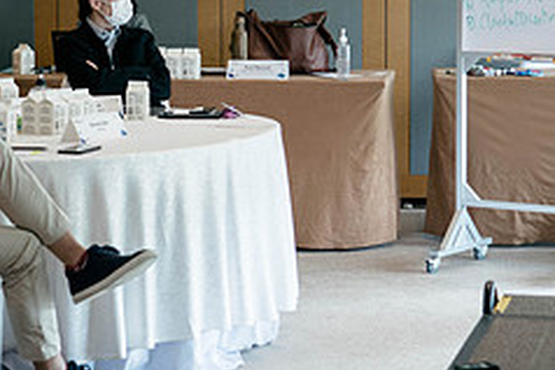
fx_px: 1913
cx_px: 166
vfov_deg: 11.0
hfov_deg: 16.5
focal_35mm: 124
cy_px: 59
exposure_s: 1/100
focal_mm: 24
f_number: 1.7
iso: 500
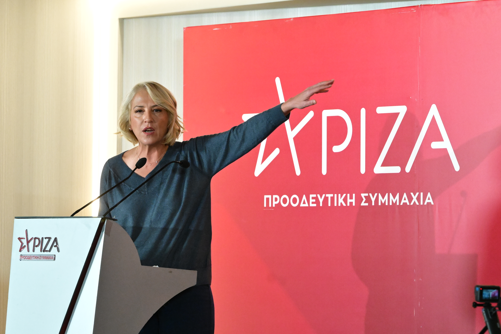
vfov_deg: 8.0
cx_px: 250
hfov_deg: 11.9
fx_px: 2393
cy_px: 167
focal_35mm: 172
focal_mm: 115
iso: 6400
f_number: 5.6
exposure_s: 1/320
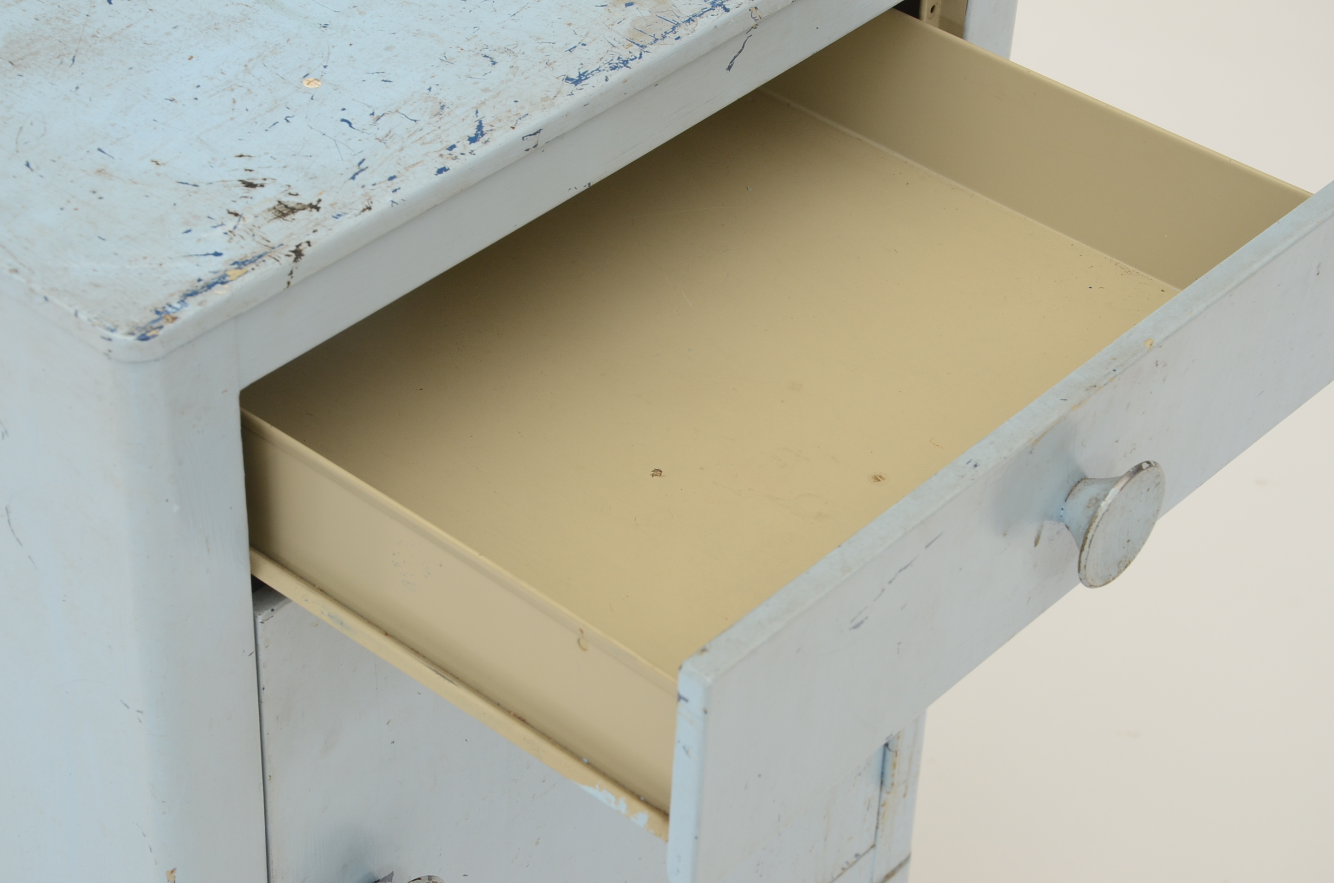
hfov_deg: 26.0
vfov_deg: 17.4
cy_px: 442
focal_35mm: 78
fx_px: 2884
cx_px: 667
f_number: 9
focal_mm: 52
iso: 400
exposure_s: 1/125
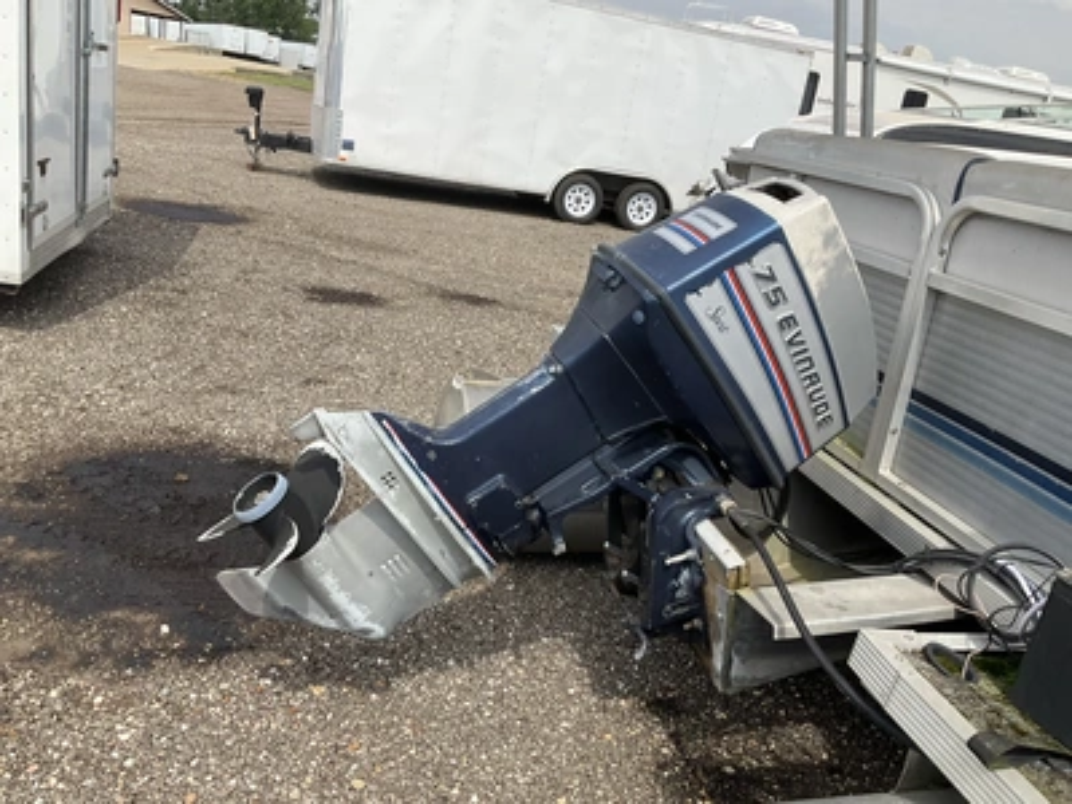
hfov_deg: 61.7
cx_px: 536
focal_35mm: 29
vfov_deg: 48.2
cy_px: 402
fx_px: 898
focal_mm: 3
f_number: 1.8
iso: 25
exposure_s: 1/1412
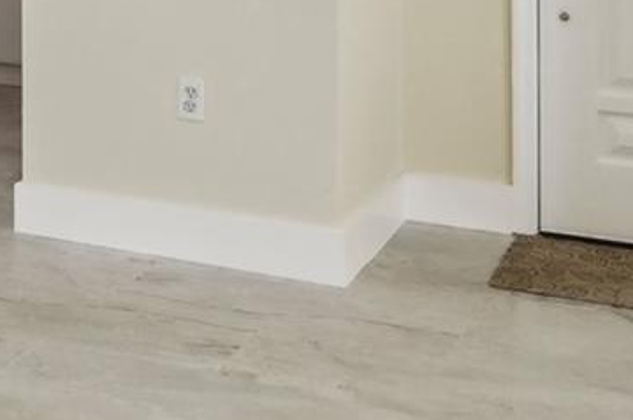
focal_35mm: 80
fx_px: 1405
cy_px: -119
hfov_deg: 21.4
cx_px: -316
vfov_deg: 16.2
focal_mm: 18
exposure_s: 1/60
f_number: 8
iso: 400
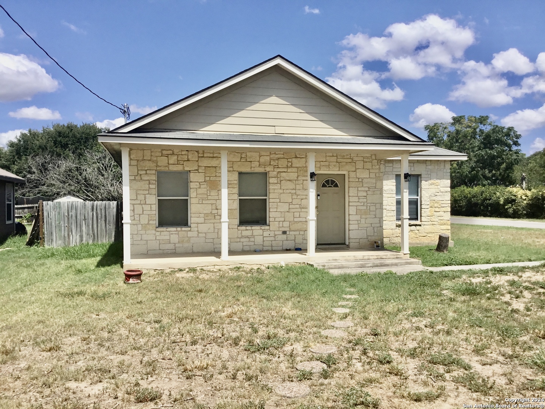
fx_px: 488
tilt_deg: -0.7
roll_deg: +0.2
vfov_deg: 45.4
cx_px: 272
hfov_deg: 58.4
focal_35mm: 31
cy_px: 204
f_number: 2.4
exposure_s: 1/1942
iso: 25
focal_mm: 3.3
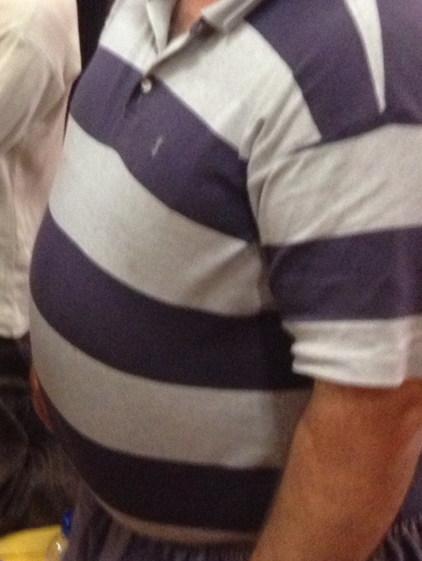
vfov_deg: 19.2
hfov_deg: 14.5
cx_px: -130
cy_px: -61
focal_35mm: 98
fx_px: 1592
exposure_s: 1/20
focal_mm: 4.28
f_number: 2.4
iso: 400
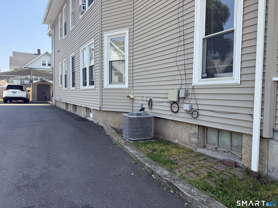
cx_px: 139
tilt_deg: -2.7
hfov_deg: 71.6
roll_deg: -0.3
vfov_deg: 56.8
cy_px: 104
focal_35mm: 24
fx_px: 193
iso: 100
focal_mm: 6.76
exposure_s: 1/1292
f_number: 1.78
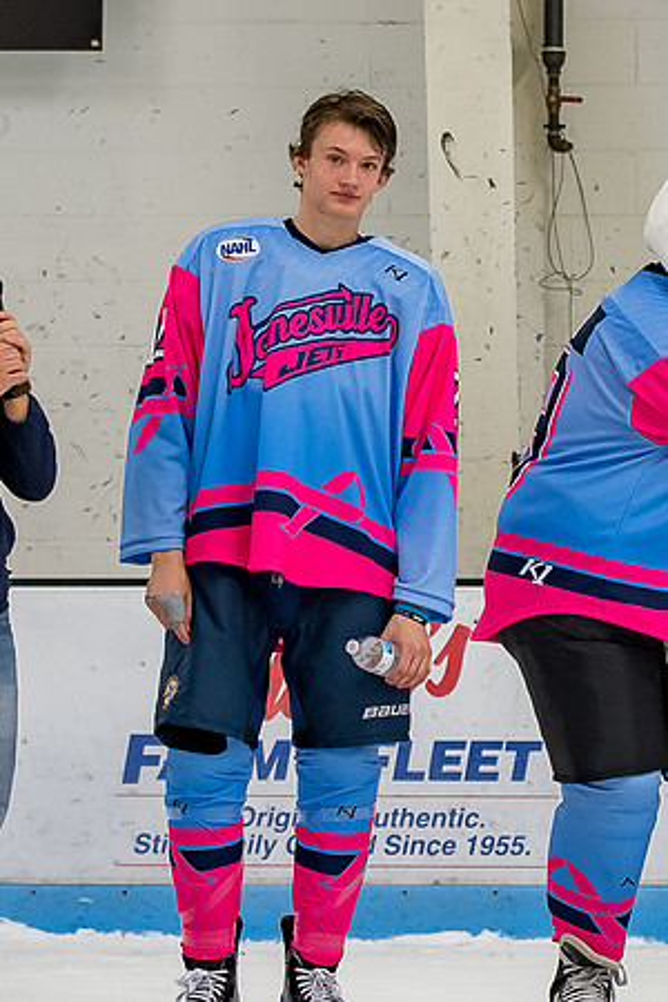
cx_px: 735
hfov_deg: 4.6
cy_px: 453
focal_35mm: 296
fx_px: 8238
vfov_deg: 7.0
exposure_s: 1/250
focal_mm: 70
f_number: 3.5
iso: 800
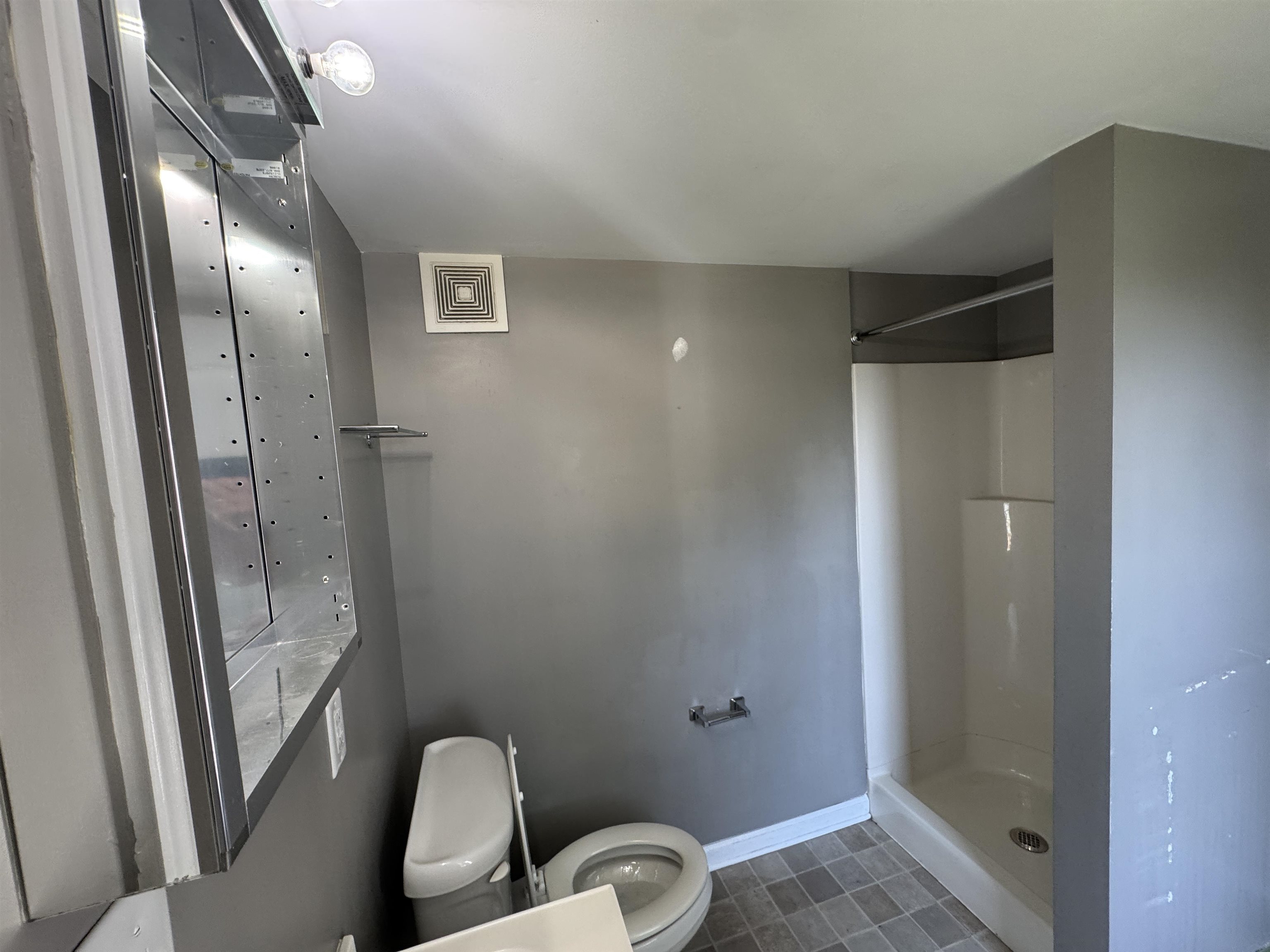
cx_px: 635
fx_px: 514
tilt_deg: -2.5
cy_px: 476
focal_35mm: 14
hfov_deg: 102.1
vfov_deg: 85.7
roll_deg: +4.8
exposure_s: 1/120
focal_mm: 2.22
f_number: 2.2
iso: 160
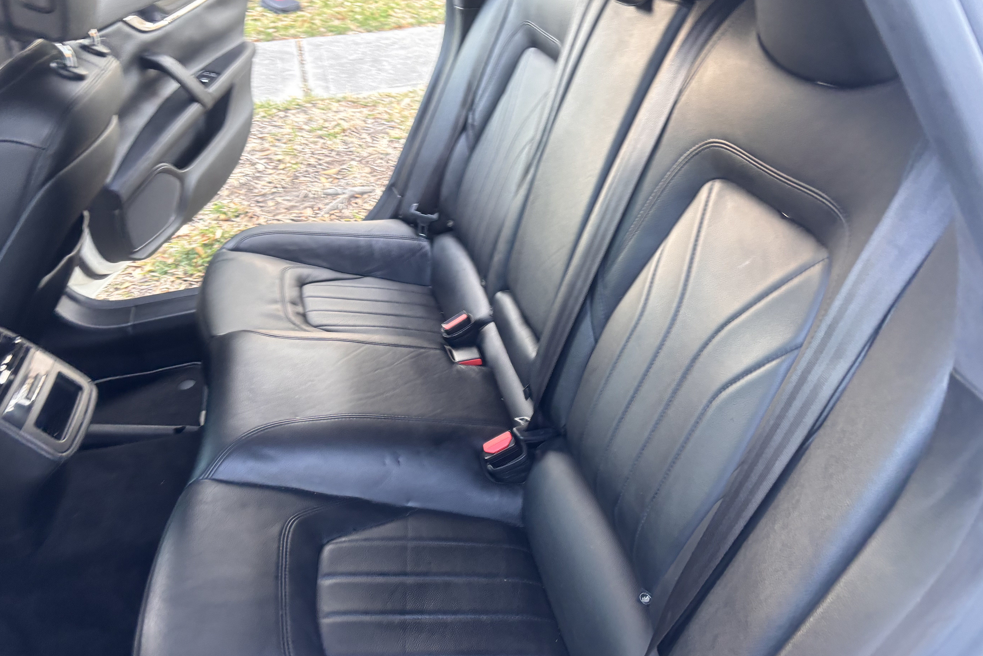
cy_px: 346
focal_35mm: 28
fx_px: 765
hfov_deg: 65.5
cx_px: 479
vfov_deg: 46.4
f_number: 1.6
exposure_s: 1/60
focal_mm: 5.96
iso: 200
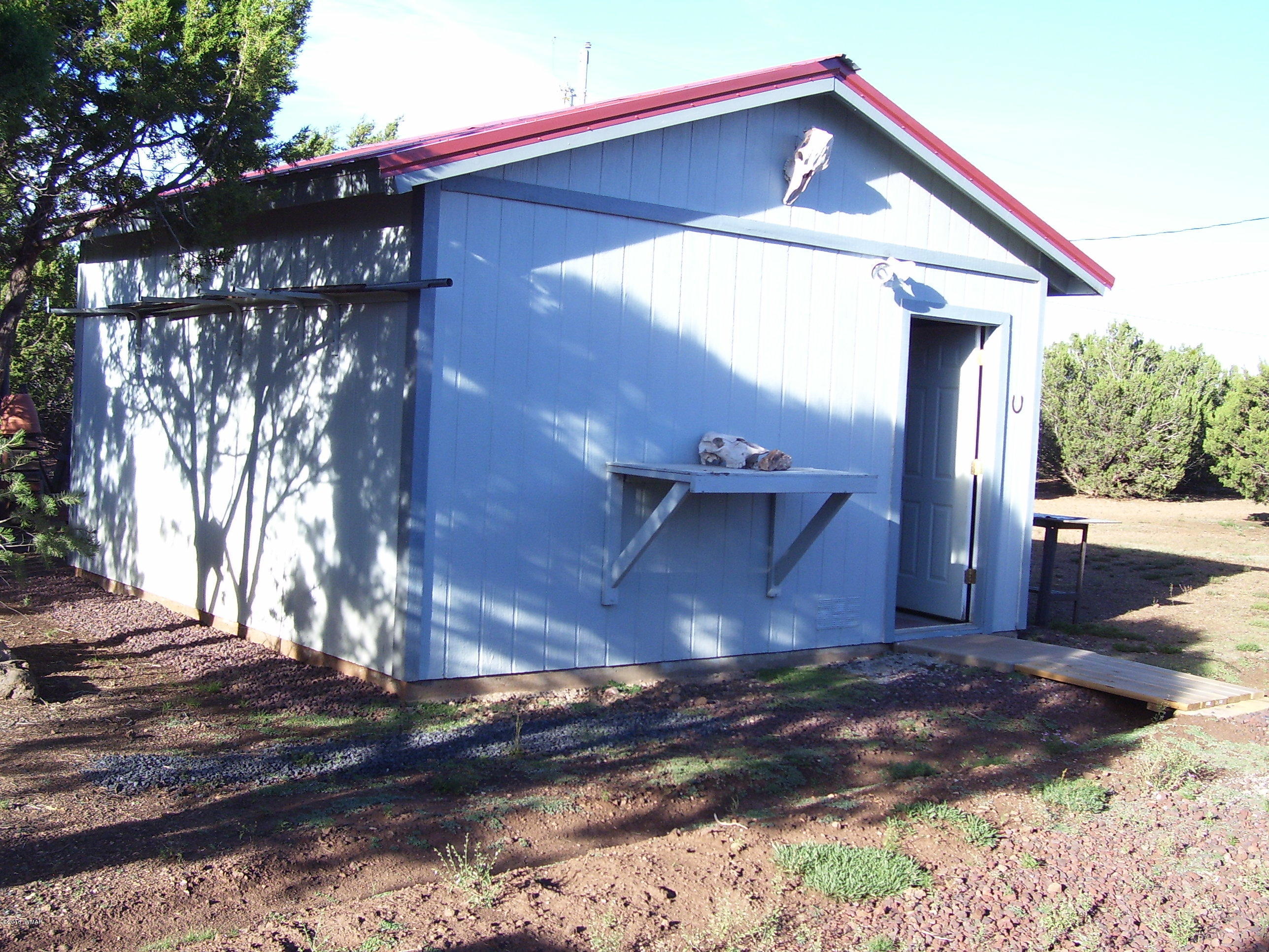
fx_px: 1540
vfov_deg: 34.3
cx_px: 634
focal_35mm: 42
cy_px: 476
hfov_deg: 44.8
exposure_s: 1/350
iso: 80
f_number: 3
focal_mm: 7
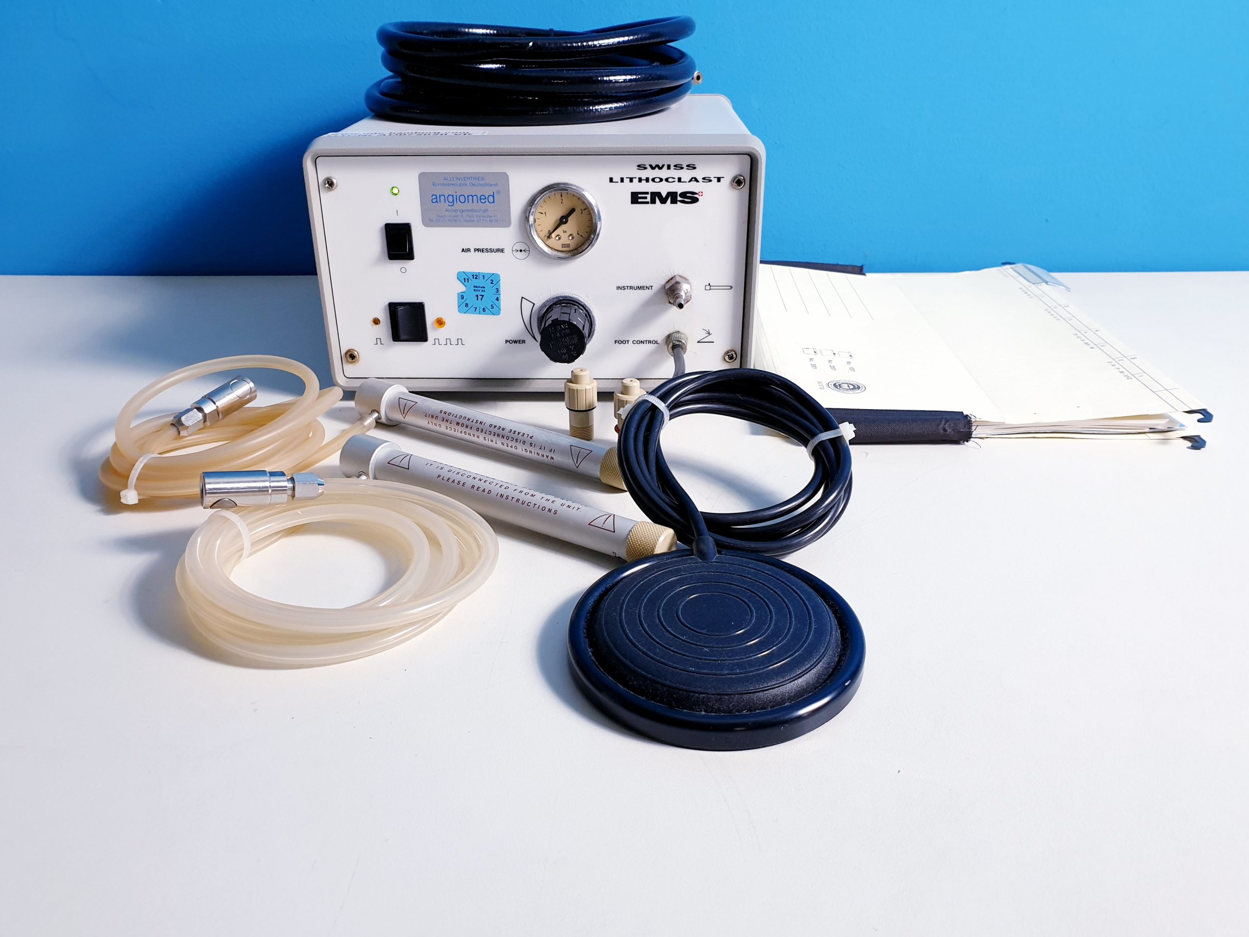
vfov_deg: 51.4
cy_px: 472
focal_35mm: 27
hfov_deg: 65.3
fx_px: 974
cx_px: 634
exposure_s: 1/50
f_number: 2.4
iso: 125
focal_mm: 4.3
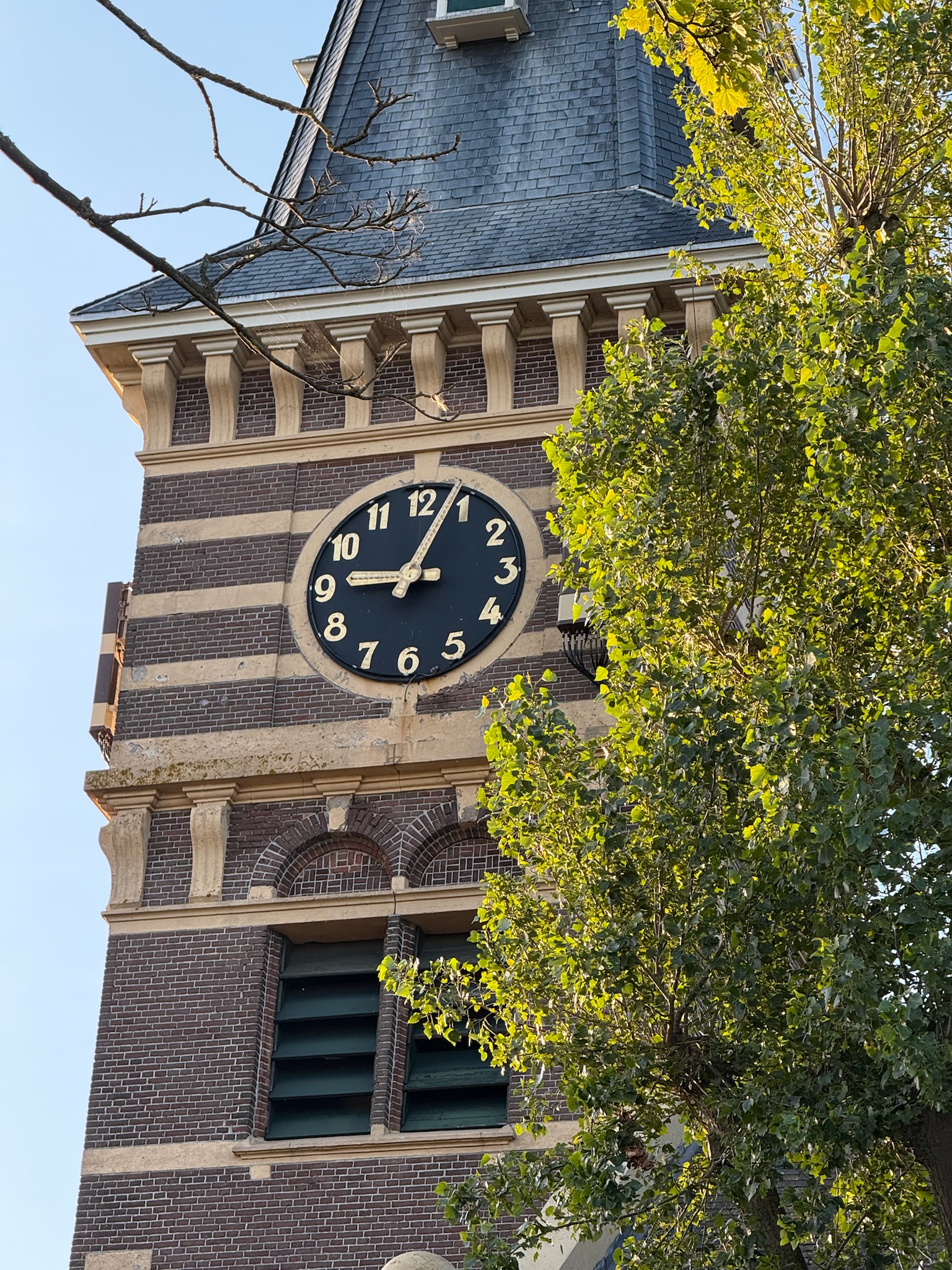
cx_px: 476
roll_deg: -3.8
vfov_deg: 16.4
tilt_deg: +29.6
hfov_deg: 12.3
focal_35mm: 120
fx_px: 4400
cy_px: 635
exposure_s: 1/207
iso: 64
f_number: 2.8
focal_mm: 15.66
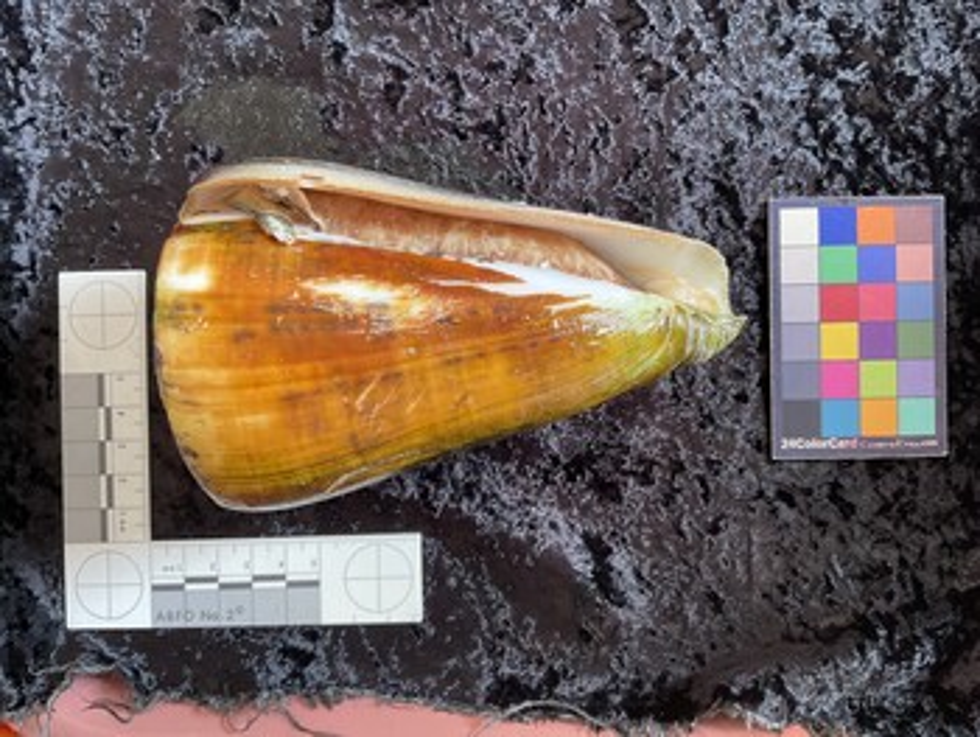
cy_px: 368
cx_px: 490
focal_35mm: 29
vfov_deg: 48.3
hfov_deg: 61.6
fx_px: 822
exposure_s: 1/60
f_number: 1.8
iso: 50
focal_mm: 3
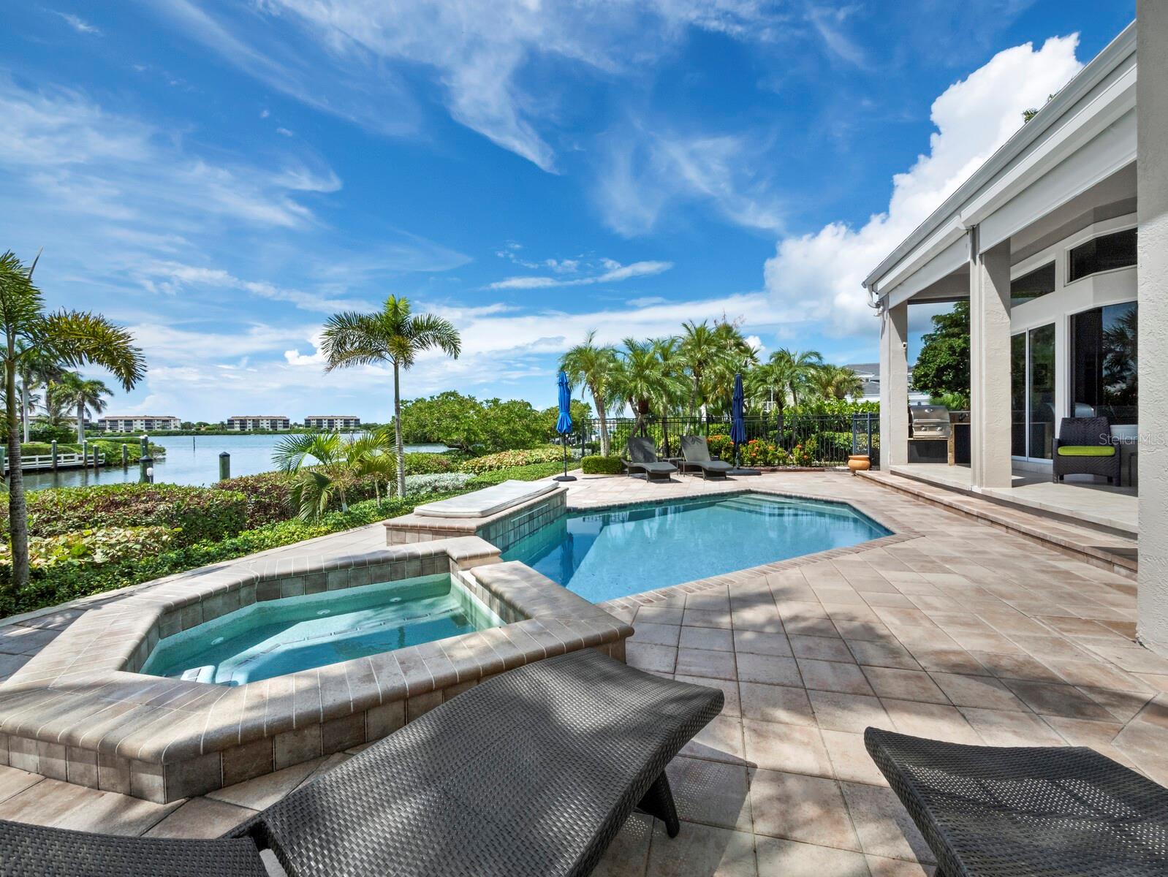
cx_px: 584
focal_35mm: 14
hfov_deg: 102.0
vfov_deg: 85.7
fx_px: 473
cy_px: 438
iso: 400
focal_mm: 7
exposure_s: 1/800
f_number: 10
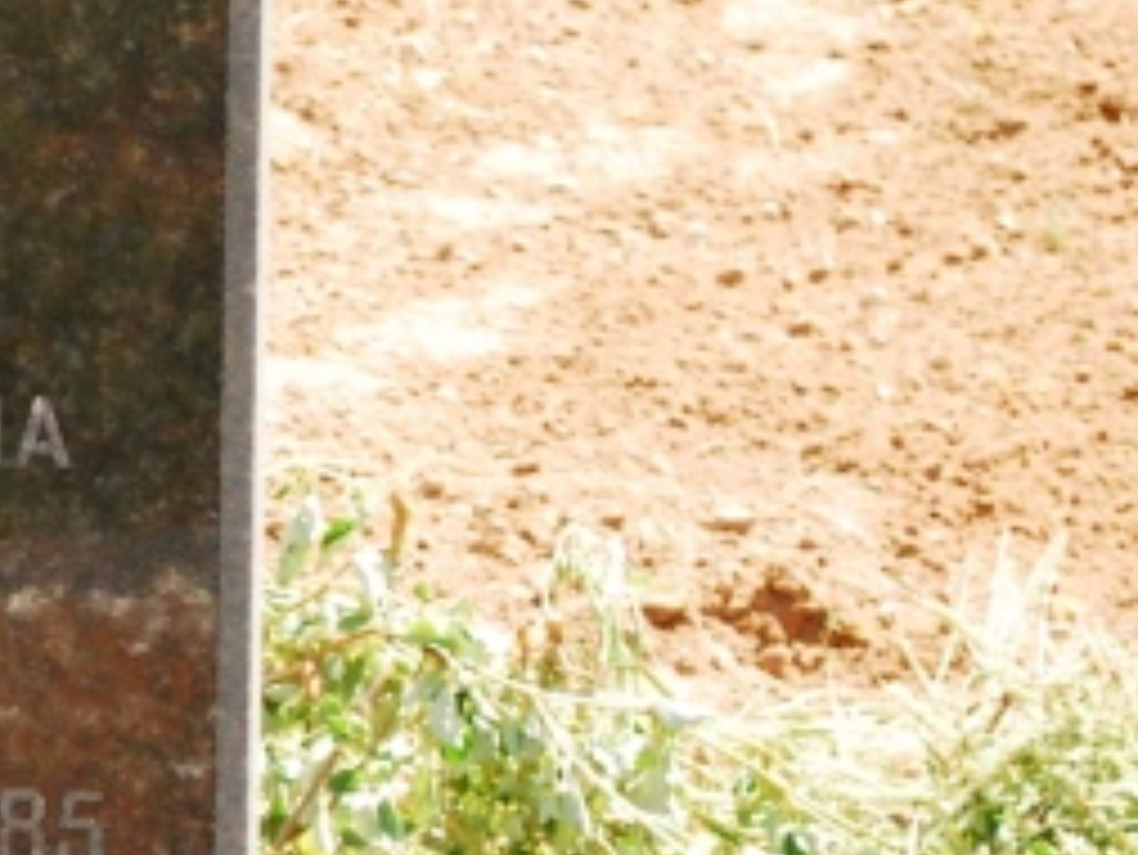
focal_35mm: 292
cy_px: 641
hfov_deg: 6.6
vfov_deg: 5.1
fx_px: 9604
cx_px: -805
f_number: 5.6
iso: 1600
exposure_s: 1/2000
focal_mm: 50
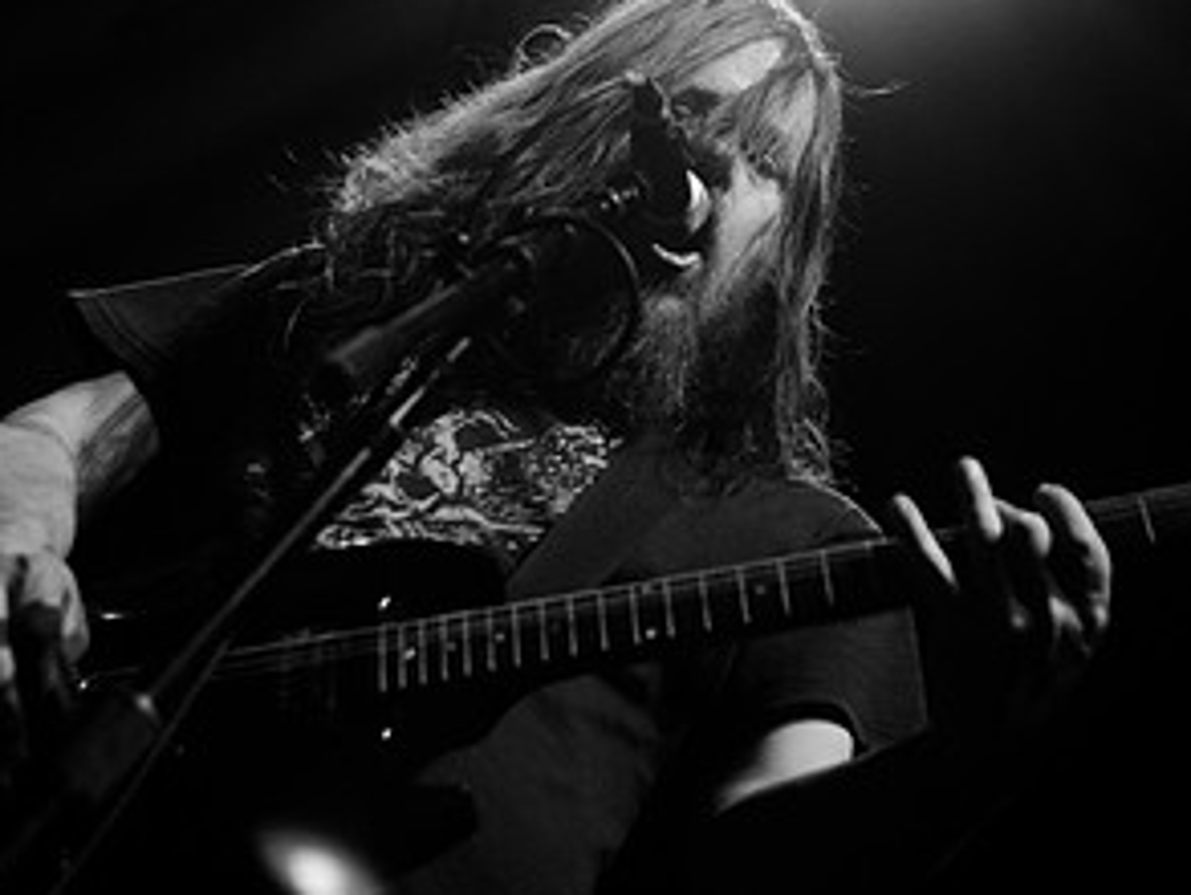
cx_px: 589
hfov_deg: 18.5
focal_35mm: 106
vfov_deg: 14.0
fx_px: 3649
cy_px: 338
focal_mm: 48
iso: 2000
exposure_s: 1/250
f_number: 2.8
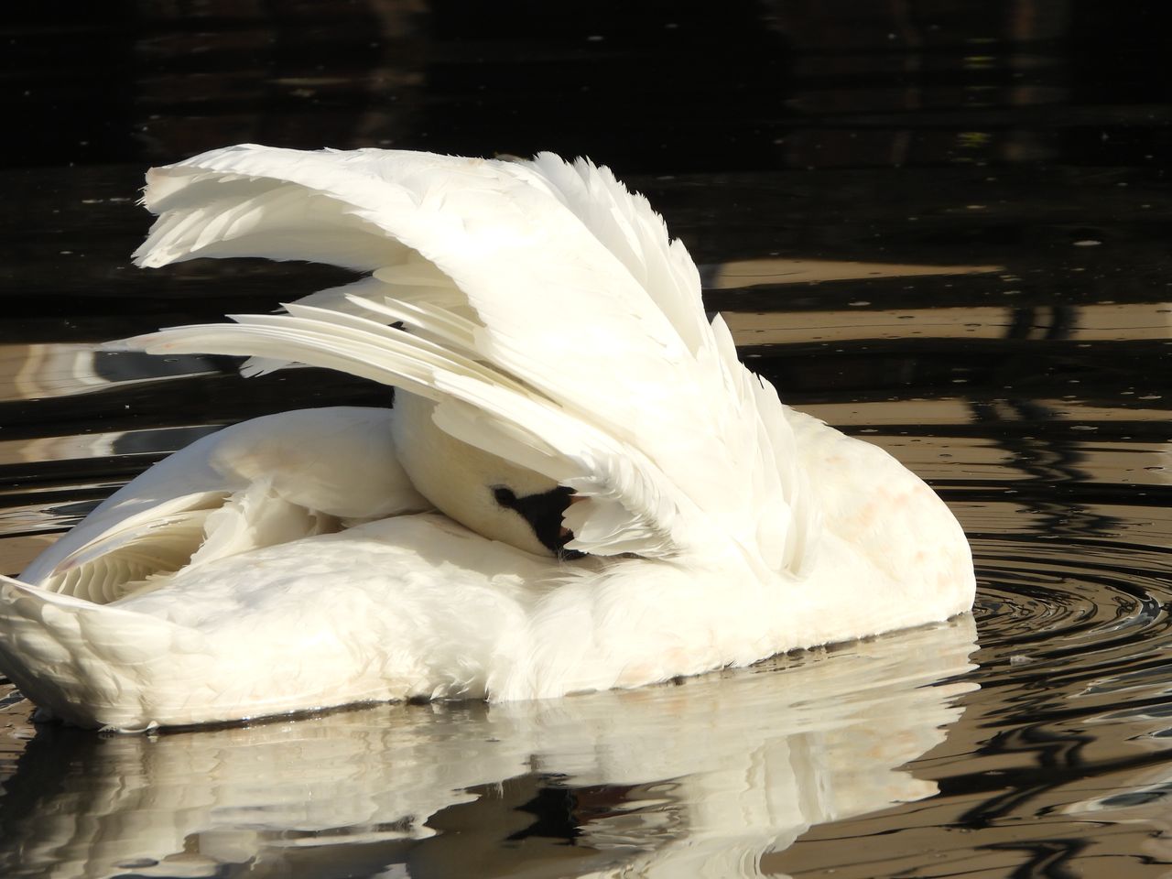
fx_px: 20314
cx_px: 586
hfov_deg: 3.3
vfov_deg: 2.5
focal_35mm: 600
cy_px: 440
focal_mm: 108
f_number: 5
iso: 100
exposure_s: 1/320
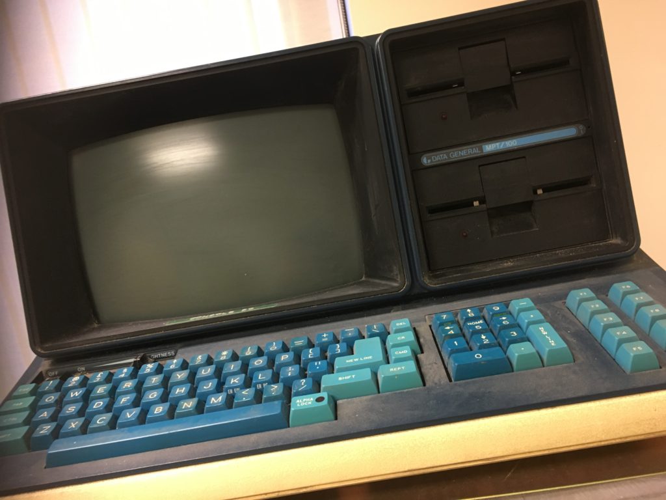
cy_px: 250
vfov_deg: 48.2
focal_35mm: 29
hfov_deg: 61.7
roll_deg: +10.0
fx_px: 558
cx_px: 333
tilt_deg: -10.9
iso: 160
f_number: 2.2
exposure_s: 1/33
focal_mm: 4.15
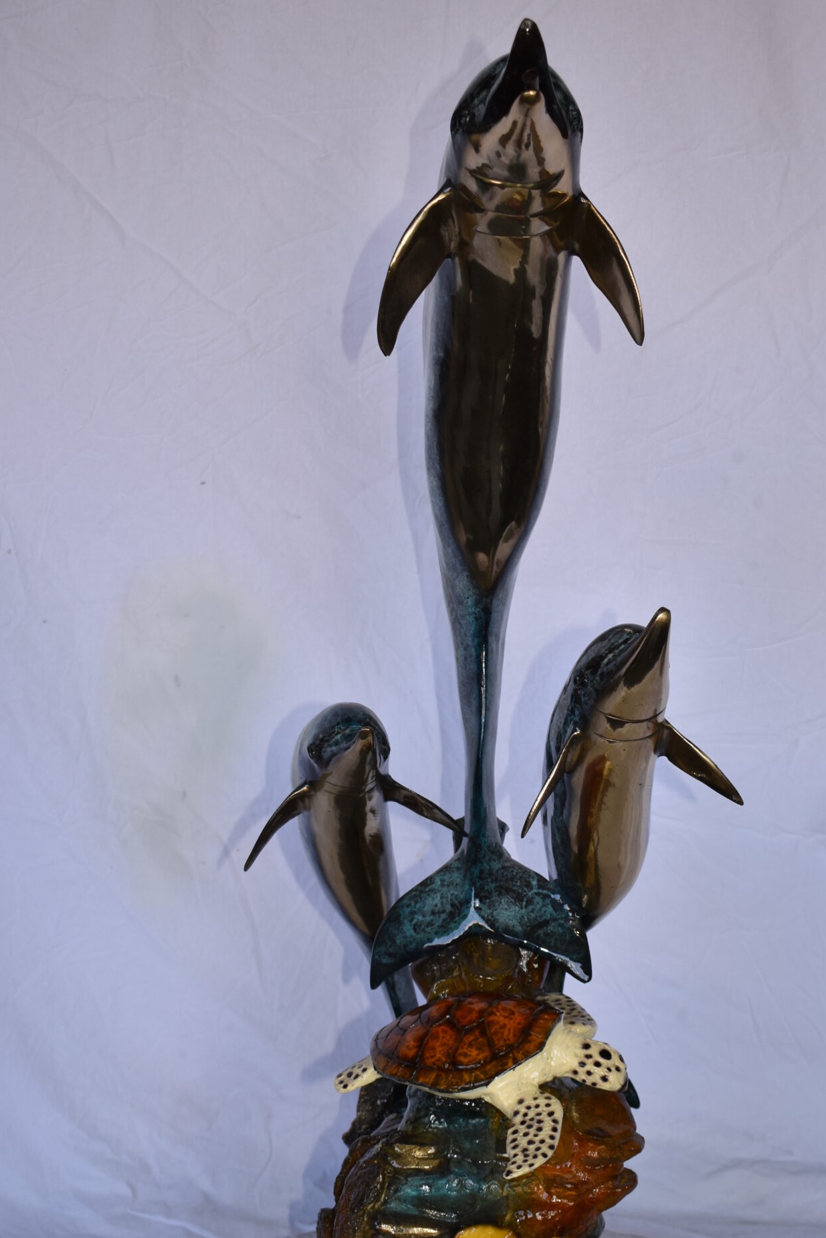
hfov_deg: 28.2
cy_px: 710
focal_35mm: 48
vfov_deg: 41.3
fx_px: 1641
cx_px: 467
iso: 100
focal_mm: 23
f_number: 3.8
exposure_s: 1/125
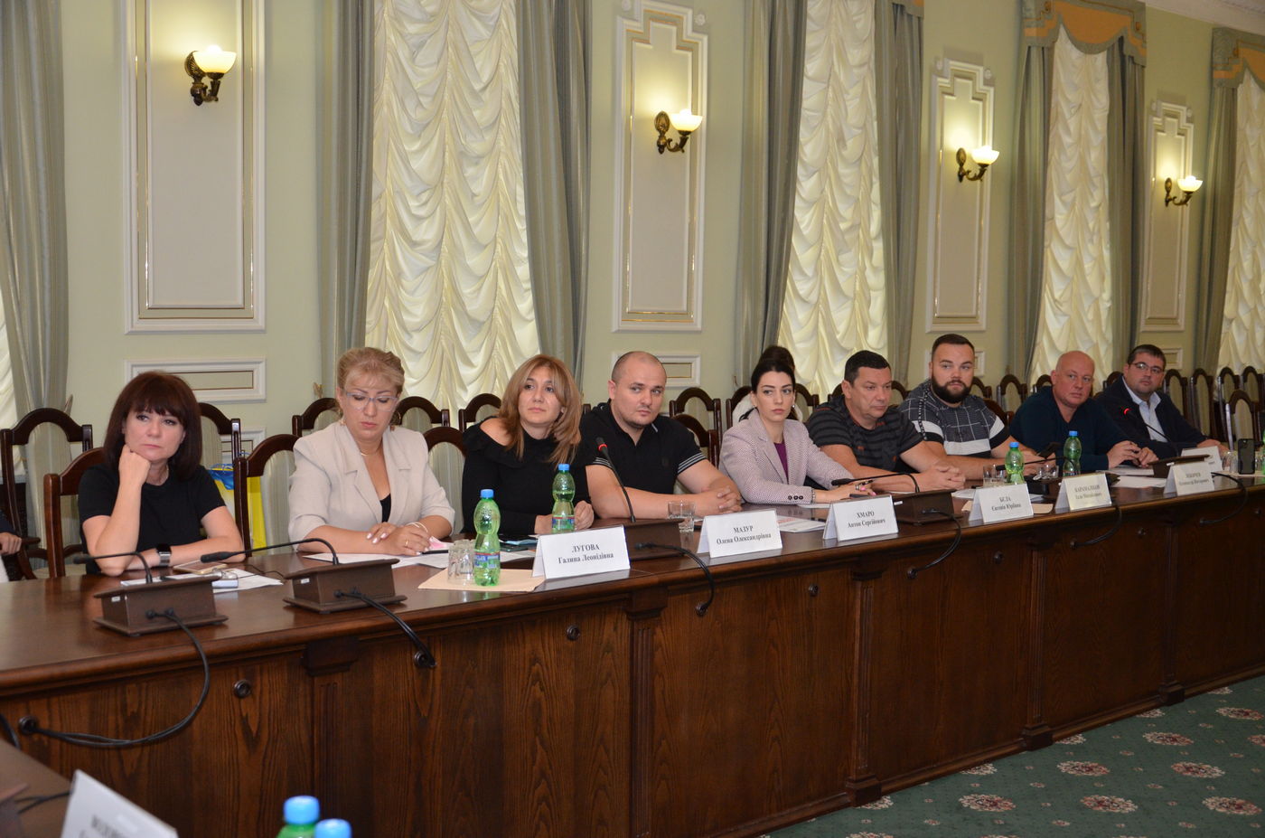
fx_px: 1473
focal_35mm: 42
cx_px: 632
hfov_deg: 46.5
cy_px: 419
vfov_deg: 31.8
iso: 800
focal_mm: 28
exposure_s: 1/250
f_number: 4
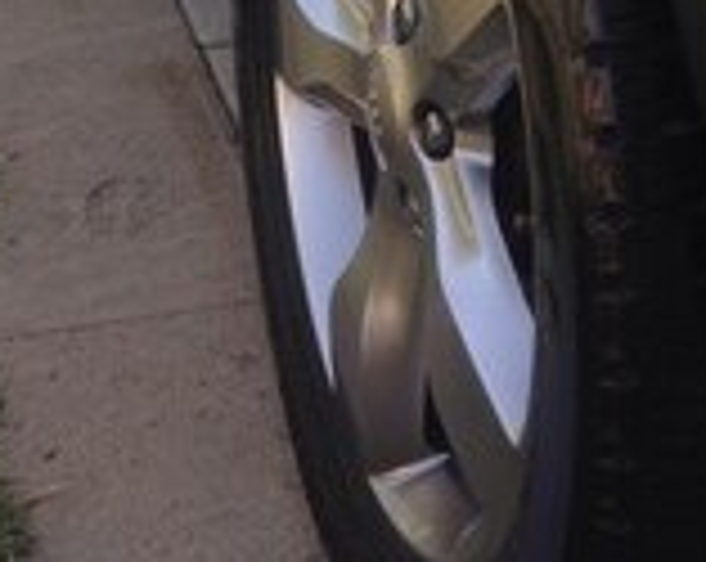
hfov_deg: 18.8
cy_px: -477
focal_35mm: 102
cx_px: 310
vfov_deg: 13.4
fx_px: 2127
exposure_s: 1/323
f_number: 2.4
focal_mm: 4.12
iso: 50
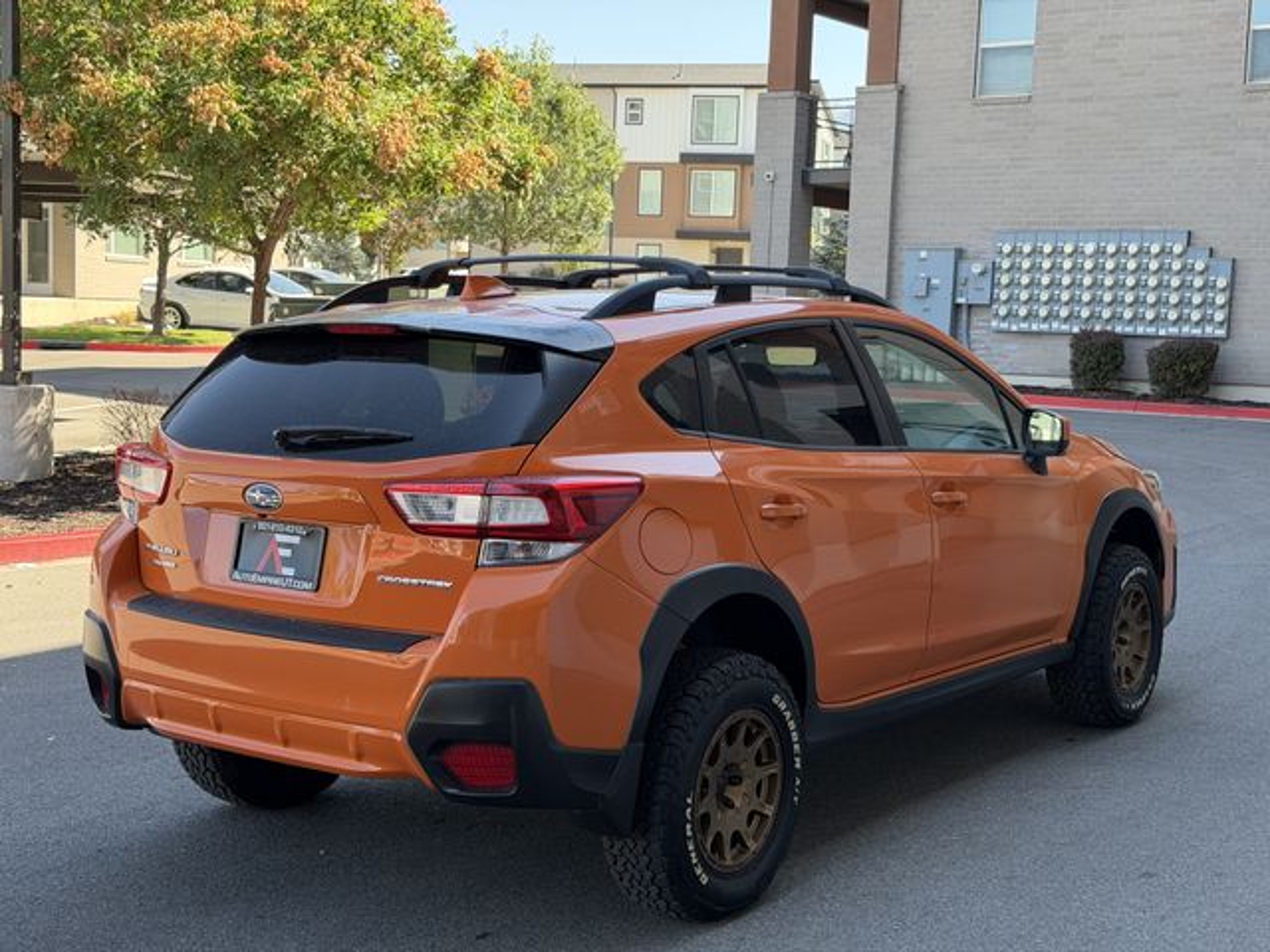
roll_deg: -2.0
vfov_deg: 30.3
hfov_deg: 39.7
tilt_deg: -4.9
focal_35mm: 48
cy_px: 476
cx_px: 635
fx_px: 1761
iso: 80
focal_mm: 6.76
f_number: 1.78
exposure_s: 1/420
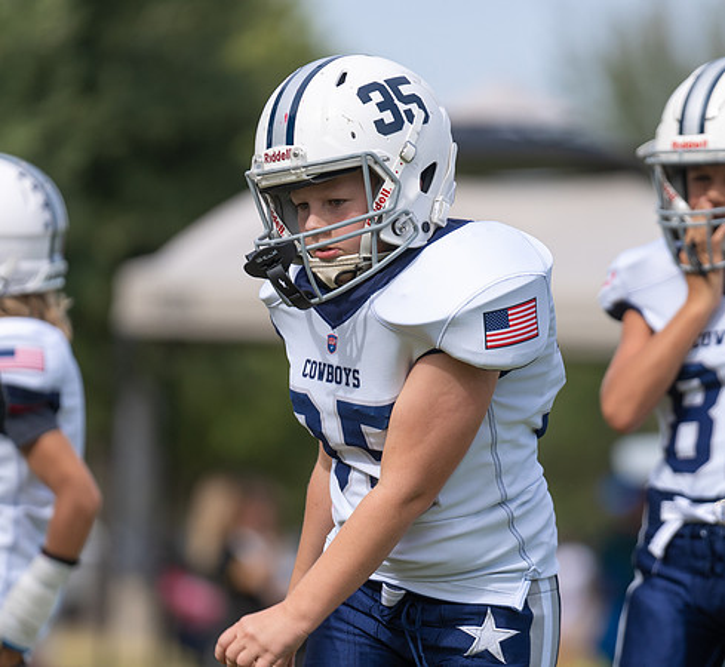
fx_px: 9753
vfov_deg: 3.9
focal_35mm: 428
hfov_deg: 4.3
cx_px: 441
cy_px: 385
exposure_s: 1/1600
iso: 100
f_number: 2.8
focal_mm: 200
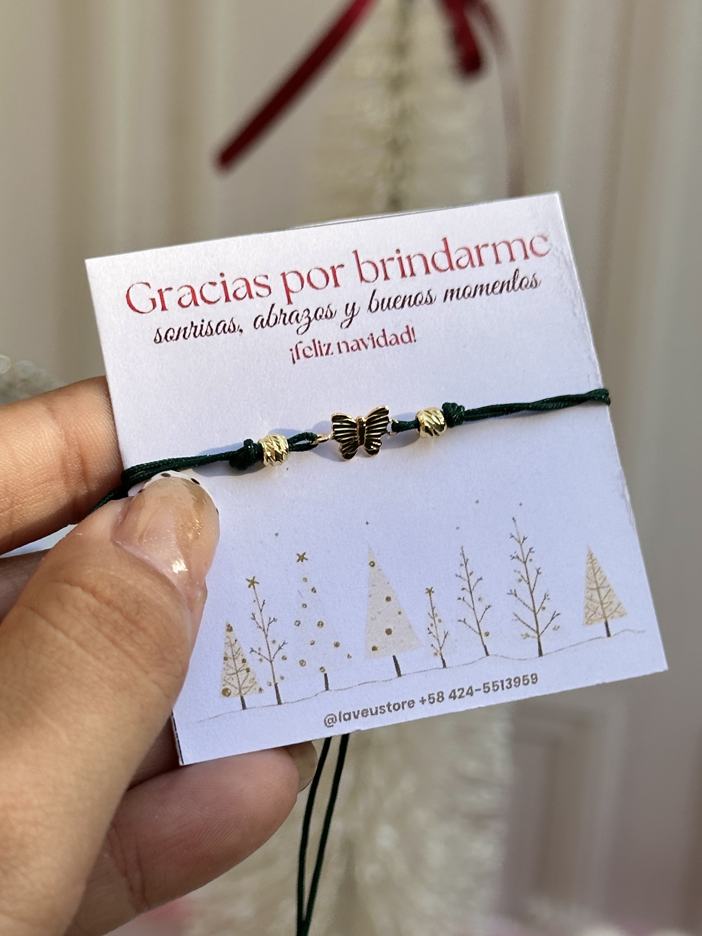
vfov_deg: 39.7
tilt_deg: -18.5
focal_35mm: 48
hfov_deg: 30.3
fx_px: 1298
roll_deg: -3.9
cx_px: 351
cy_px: 468
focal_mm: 6.86
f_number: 1.78
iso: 64
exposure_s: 1/1272
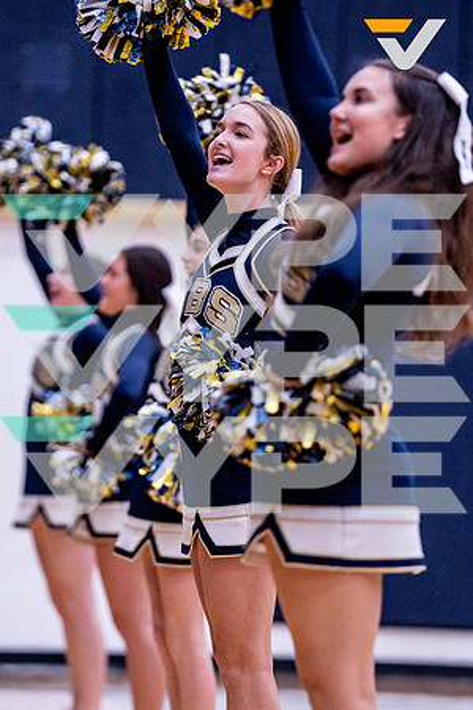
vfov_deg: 6.9
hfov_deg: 4.6
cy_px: 355
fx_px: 5912
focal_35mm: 300
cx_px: 179
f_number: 2.8
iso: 2000
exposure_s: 1/1250
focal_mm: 200
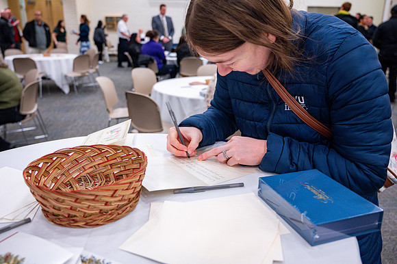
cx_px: 198
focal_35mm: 32
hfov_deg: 59.5
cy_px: 132
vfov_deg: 41.7
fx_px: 347
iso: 1250
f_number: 4
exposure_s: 1/200
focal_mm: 31.5
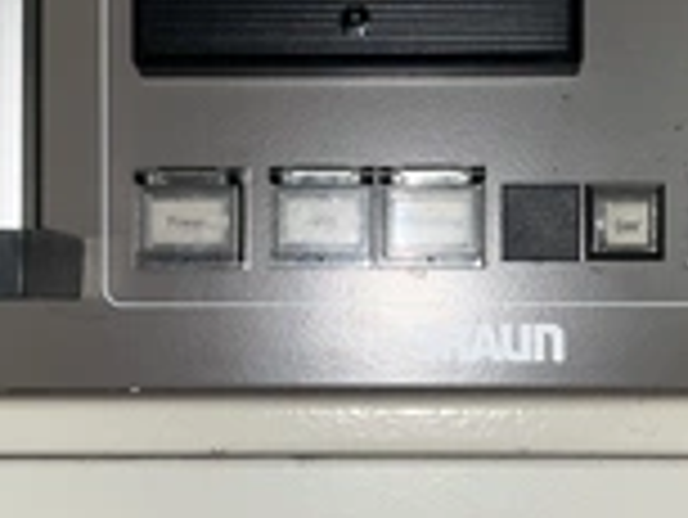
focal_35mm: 68
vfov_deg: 21.6
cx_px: 391
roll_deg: +1.1
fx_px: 1353
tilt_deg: -0.3
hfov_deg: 28.5
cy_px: 266
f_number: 1.6
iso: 50
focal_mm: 5.1
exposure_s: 1/19
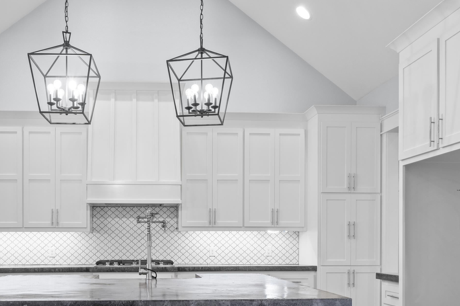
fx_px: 451
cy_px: 242
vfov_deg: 36.3
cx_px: 160
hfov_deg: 53.1
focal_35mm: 35
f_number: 8
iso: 250
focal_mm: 14.8
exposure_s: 1
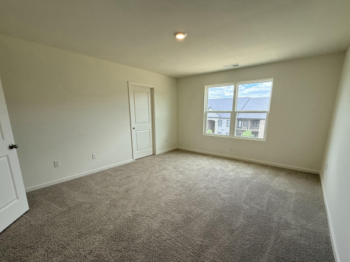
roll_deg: +0.0
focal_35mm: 16
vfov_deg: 77.7
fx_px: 162
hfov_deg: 94.5
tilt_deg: -11.6
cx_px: 176
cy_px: 148
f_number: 2.2
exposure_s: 1/153
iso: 64
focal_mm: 2.22
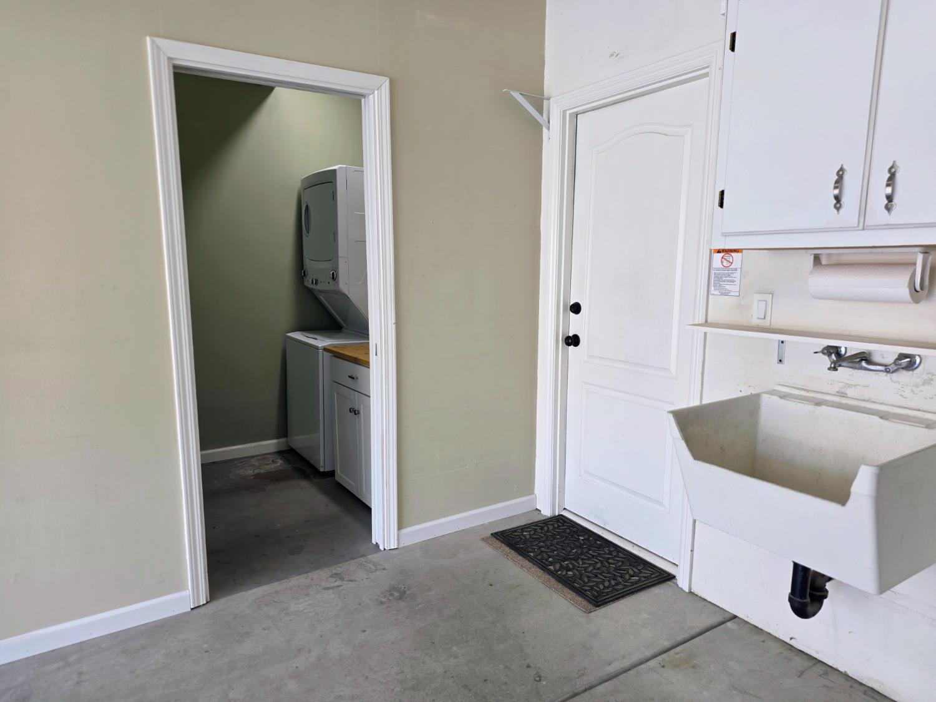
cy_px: 351
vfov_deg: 58.9
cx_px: 468
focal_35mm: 23
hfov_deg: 73.9
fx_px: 622
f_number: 1.7
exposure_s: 1/120
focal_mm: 6.25
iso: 64
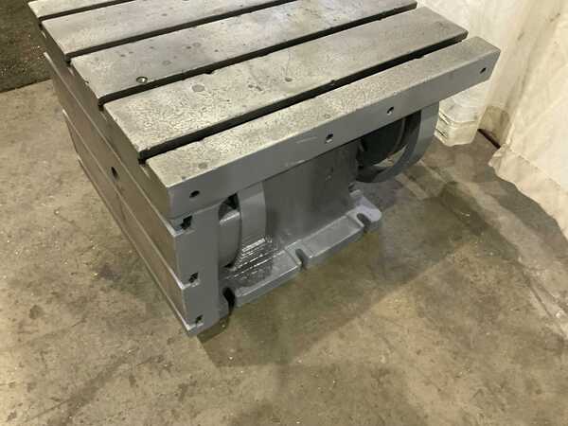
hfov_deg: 61.7
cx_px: 284
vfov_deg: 48.2
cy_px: 213
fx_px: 476
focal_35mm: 29
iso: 200
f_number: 1.8
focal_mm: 3
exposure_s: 1/40
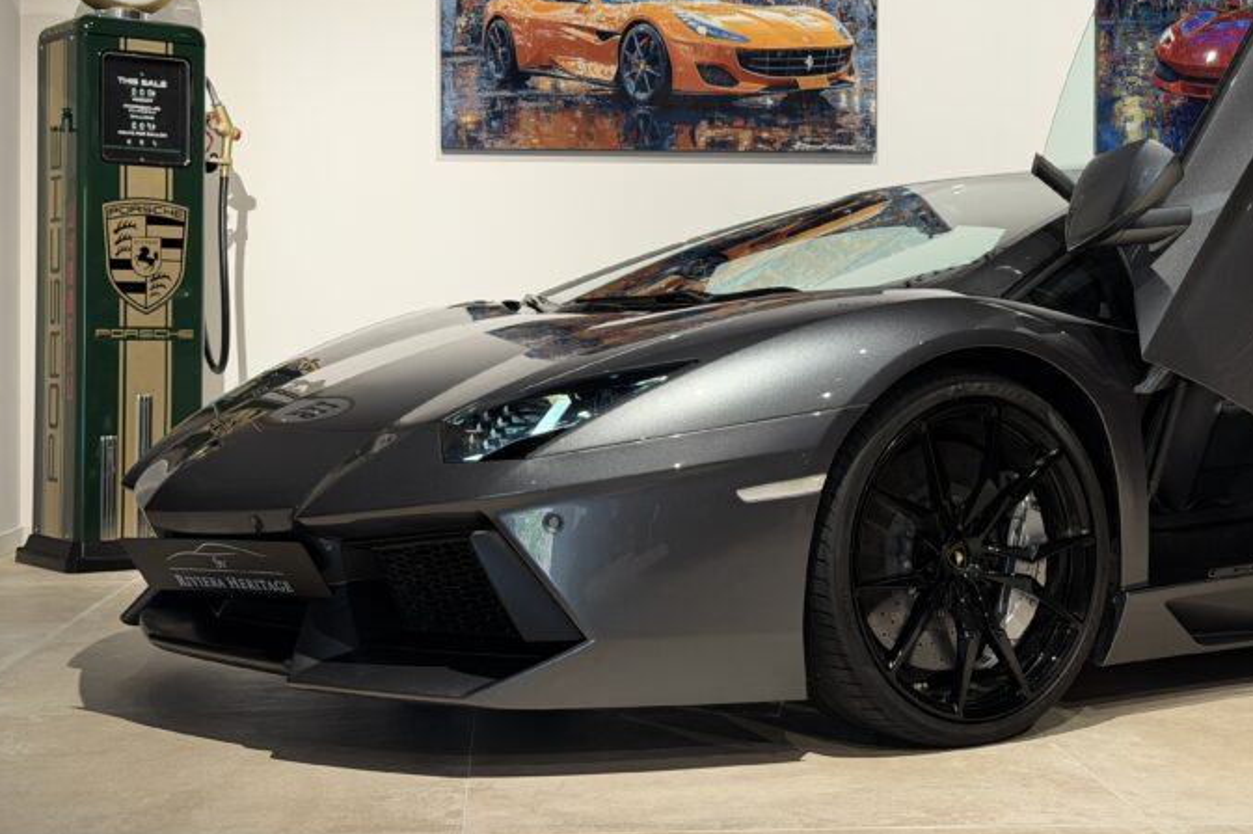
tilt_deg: +0.2
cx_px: 698
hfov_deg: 35.0
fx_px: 1983
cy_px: 315
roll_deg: +0.2
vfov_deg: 23.7
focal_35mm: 57
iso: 200
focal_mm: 6.76
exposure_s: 1/60
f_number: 1.78
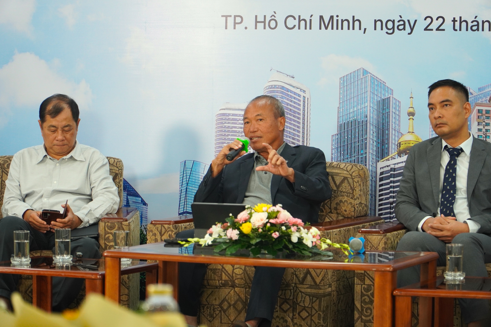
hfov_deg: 14.7
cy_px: 164
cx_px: 246
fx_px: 1903
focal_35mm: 140
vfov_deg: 9.8
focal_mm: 93
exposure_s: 1/160
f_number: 4
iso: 800
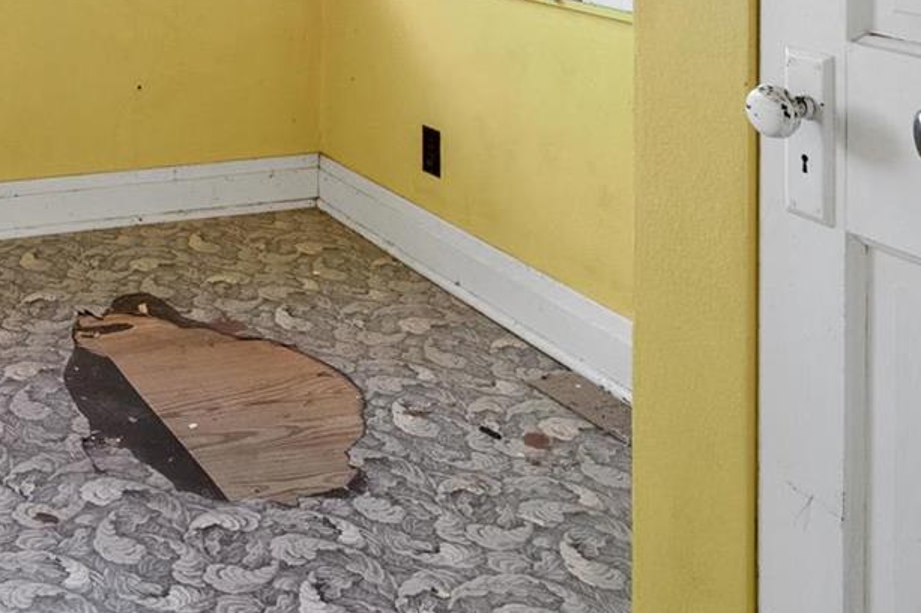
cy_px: -180
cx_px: -5
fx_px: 1202
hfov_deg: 37.4
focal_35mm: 47
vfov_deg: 24.9
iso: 400
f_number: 8
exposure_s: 1/10
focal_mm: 9
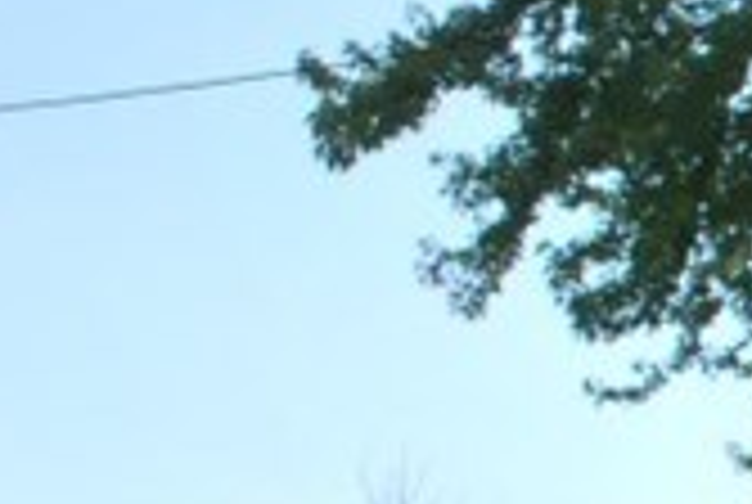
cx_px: 1948
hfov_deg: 8.0
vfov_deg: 5.9
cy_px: 632
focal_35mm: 233
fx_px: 4876
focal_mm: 24
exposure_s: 1/160
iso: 100
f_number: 6.3
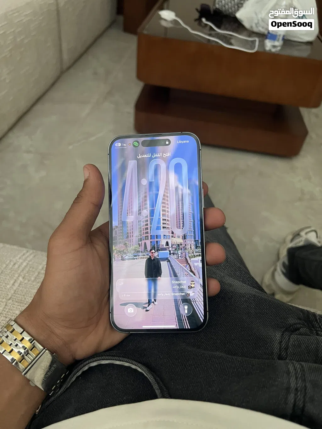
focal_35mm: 26
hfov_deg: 53.1
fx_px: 322
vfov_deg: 67.3
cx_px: 161
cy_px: 214
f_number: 1.5
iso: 400
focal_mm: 5.7
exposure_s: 1/60
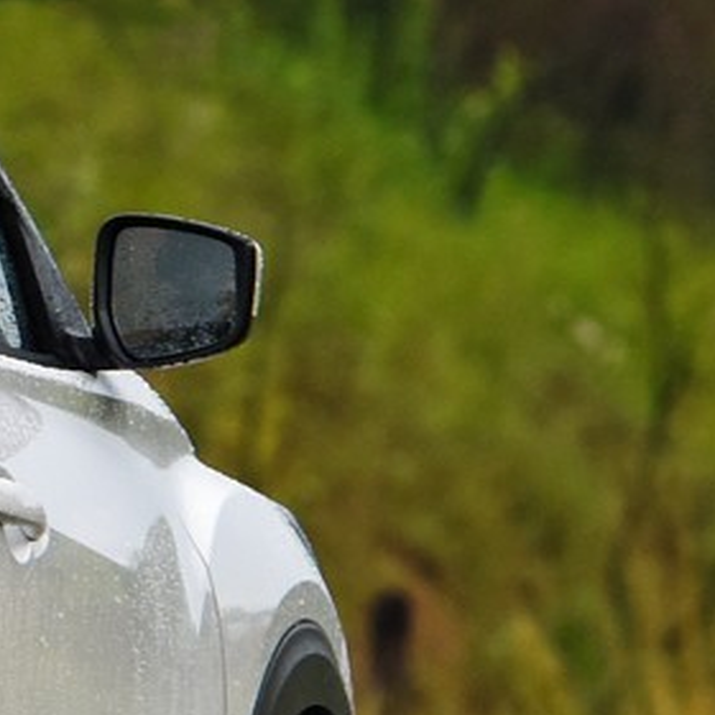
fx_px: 15867
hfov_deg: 2.6
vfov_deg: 2.6
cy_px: 500
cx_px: -986
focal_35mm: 679
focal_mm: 140
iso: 800
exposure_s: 1/400
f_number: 4.5
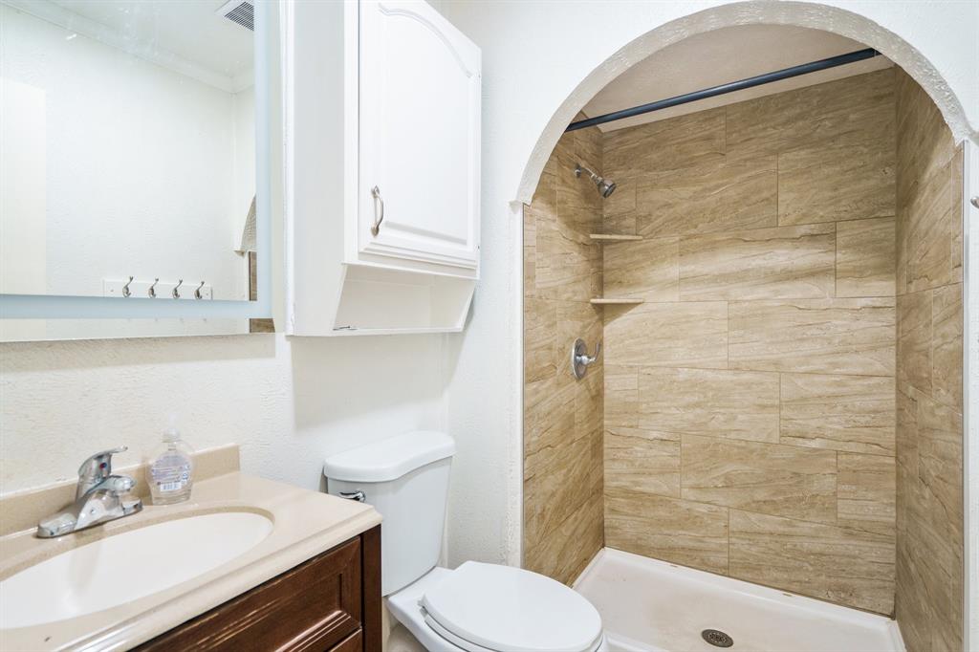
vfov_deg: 70.4
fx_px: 462
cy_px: 326
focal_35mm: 17
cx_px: 490
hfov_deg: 93.3
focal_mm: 17
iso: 125
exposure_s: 1/2.5
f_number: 4
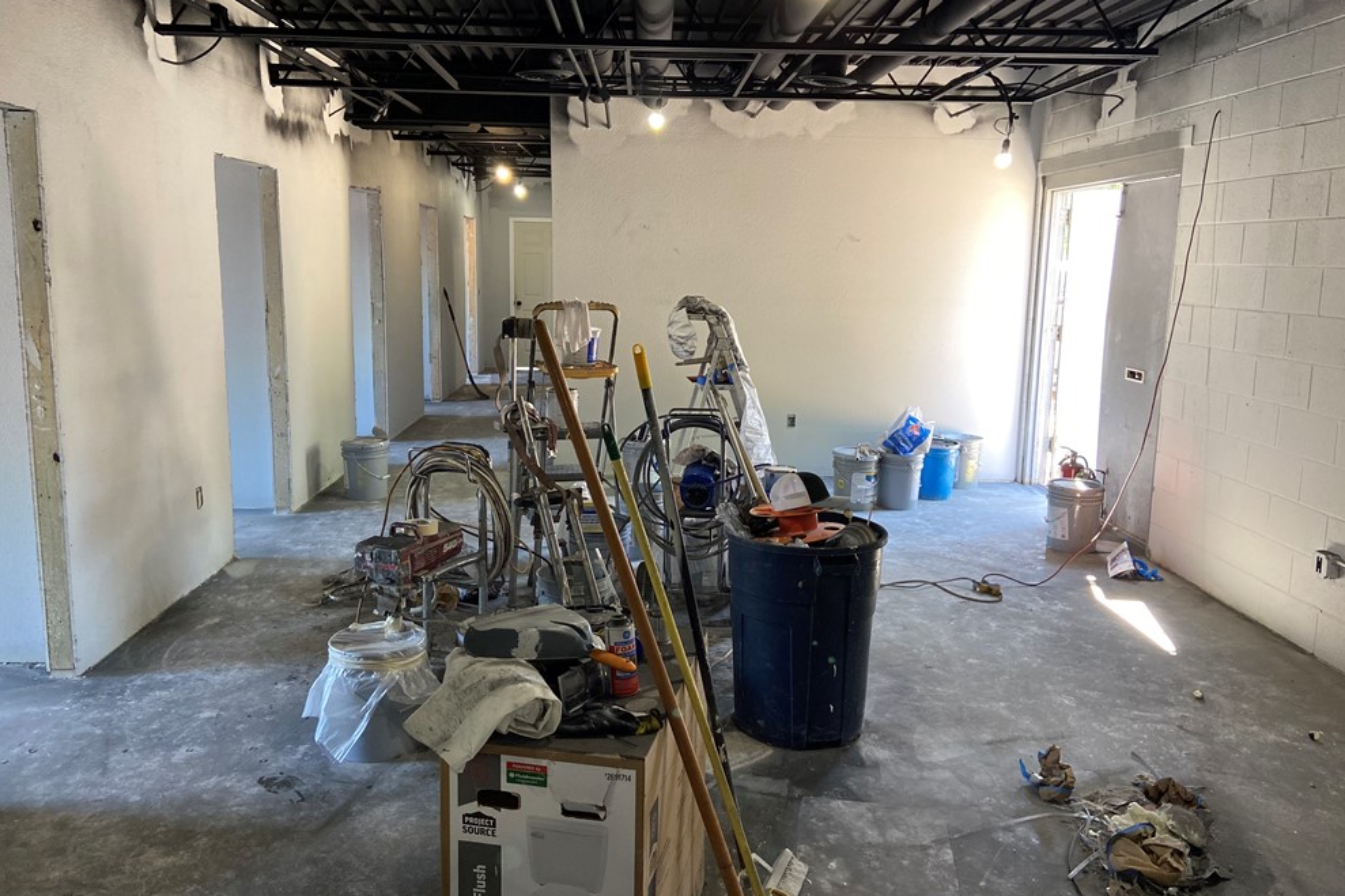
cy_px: 428
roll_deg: -0.1
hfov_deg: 65.5
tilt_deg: -8.5
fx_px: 1046
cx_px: 664
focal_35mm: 28
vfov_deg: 46.4
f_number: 1.8
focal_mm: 4.25
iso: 160
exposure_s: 1/60
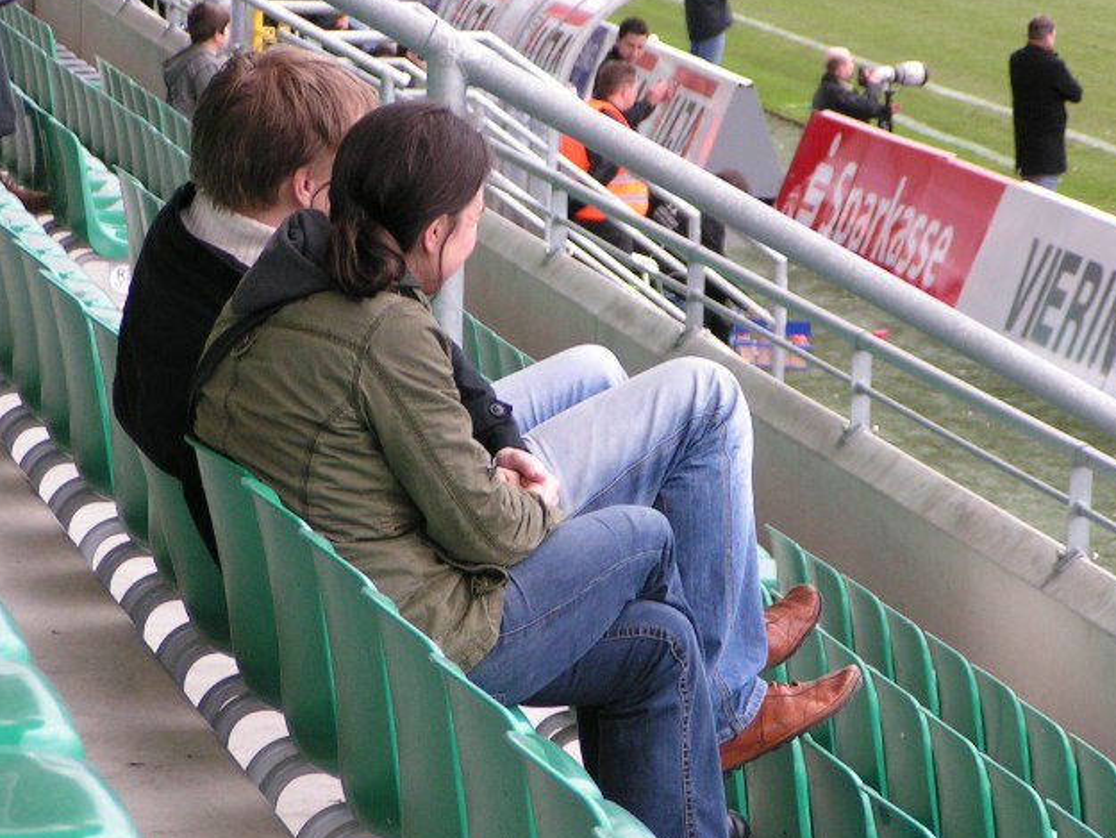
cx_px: 486
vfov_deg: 6.8
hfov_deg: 9.0
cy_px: 454
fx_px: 7094
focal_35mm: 220
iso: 125
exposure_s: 1/200
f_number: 3.5
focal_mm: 26.3
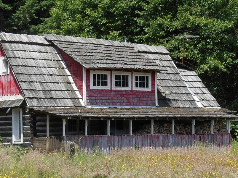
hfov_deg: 19.3
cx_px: 100
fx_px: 701
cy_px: 111
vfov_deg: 14.5
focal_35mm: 102
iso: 80
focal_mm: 14.3
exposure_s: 1/320
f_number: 4.7
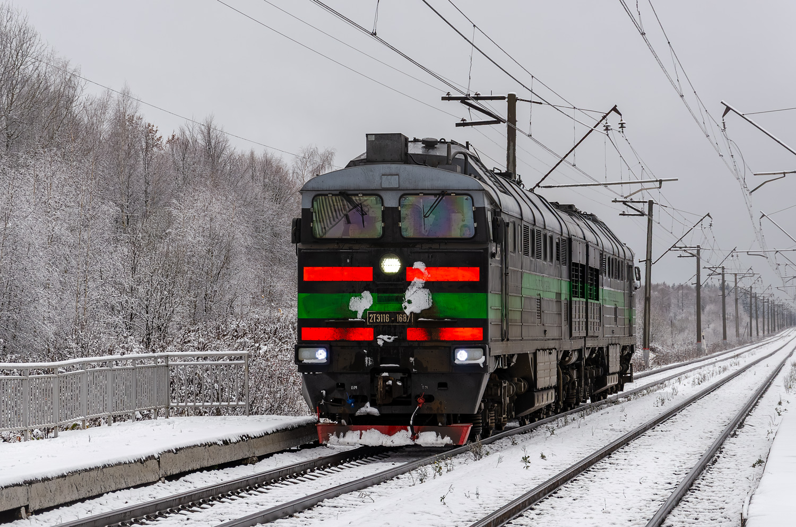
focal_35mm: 105
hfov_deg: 19.5
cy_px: 264
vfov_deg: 13.0
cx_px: 398
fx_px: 2316
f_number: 5.6
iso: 160
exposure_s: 1/500
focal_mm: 70
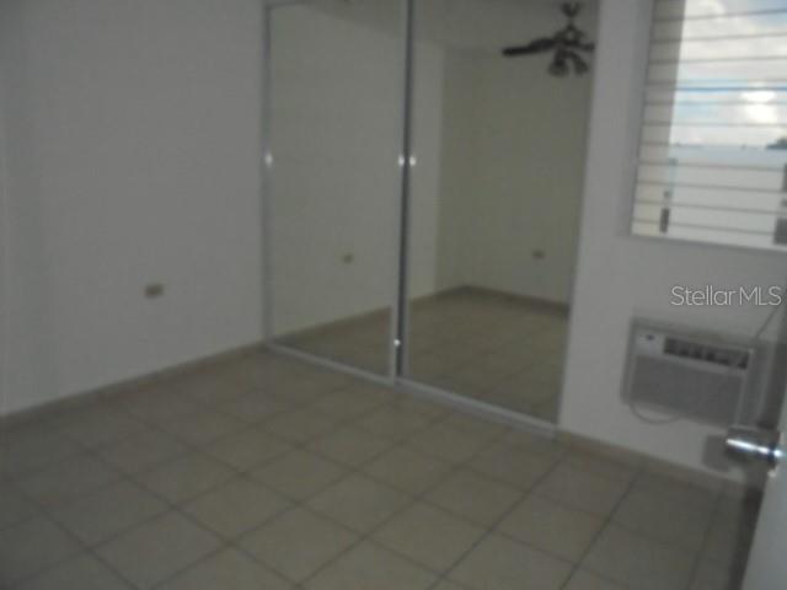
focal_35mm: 26
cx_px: 394
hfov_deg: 67.3
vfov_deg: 53.1
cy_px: 295
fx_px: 591
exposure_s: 1/30
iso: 640
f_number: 11.5
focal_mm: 4.6
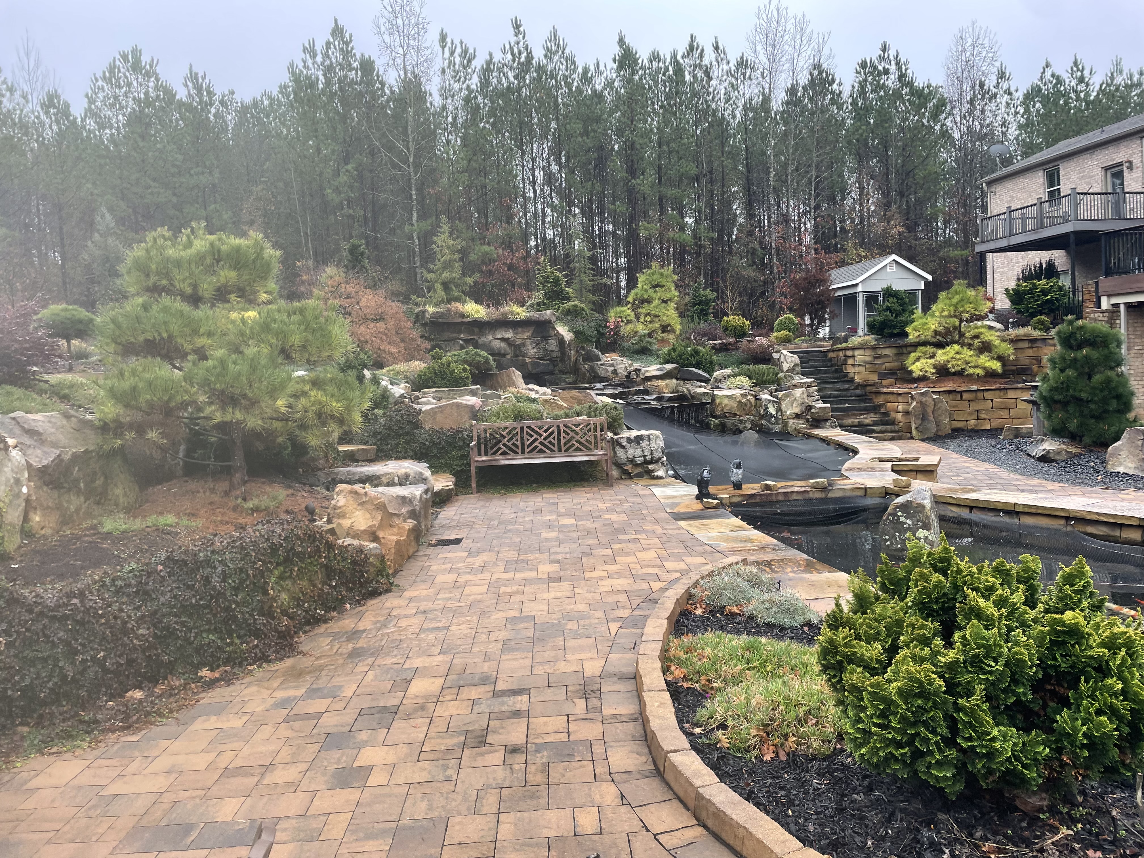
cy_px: 429
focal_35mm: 26
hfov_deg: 67.3
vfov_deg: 53.1
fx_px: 859
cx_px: 572
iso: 50
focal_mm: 4.2
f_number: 1.6
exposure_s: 1/121
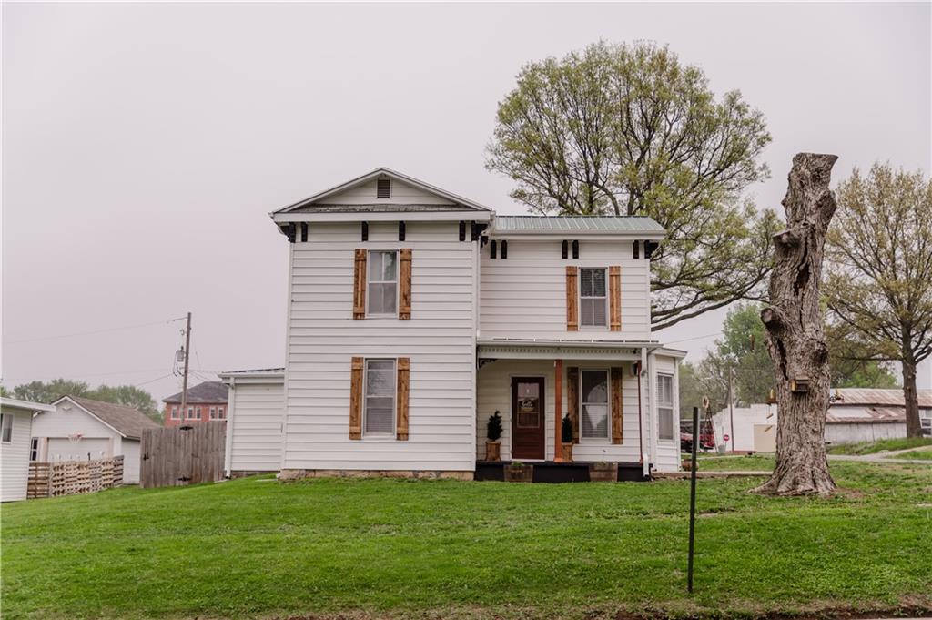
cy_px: 310
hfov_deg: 50.7
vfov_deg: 35.0
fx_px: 983
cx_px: 466
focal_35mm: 38
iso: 100
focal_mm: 38
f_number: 2.8
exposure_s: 1/1250
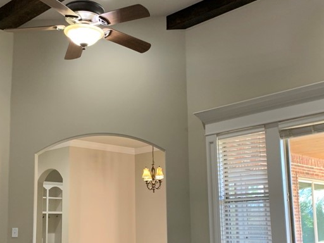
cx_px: 159
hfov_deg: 36.8
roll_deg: +0.8
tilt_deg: +10.0
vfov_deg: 27.9
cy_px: 157
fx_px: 487
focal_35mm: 52
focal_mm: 4.25
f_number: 1.8
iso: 160
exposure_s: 1/60
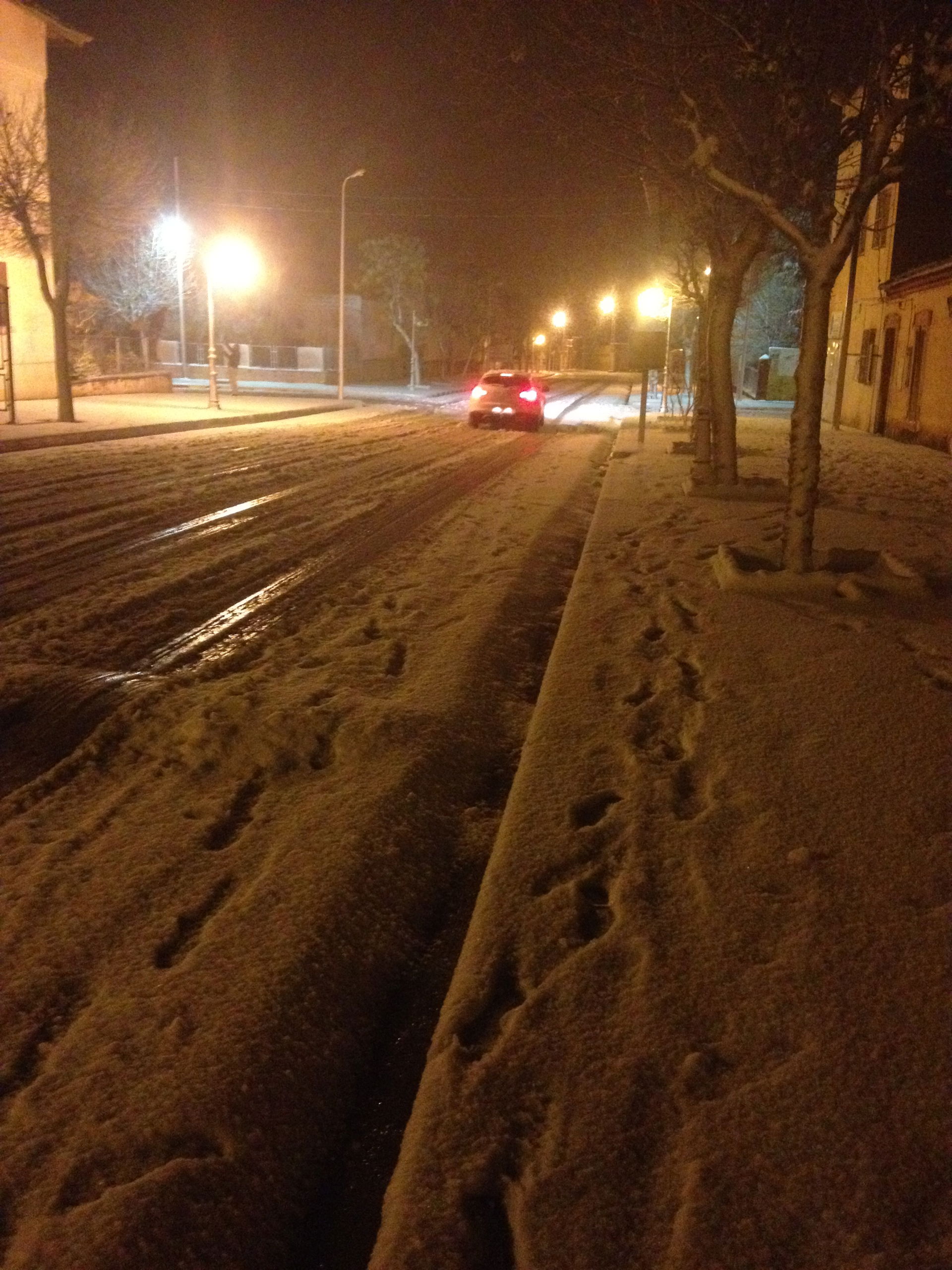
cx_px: 476
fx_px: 1283
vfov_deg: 52.6
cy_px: 635
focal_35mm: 35
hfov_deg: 40.7
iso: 640
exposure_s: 1/15
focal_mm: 4.28
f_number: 2.4
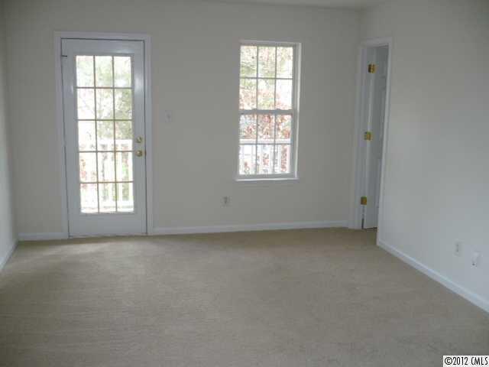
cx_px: 244
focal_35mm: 35
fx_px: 494
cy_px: 184
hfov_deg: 52.6
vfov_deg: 40.7
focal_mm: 5.8
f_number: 2.8
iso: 100
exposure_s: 1/40
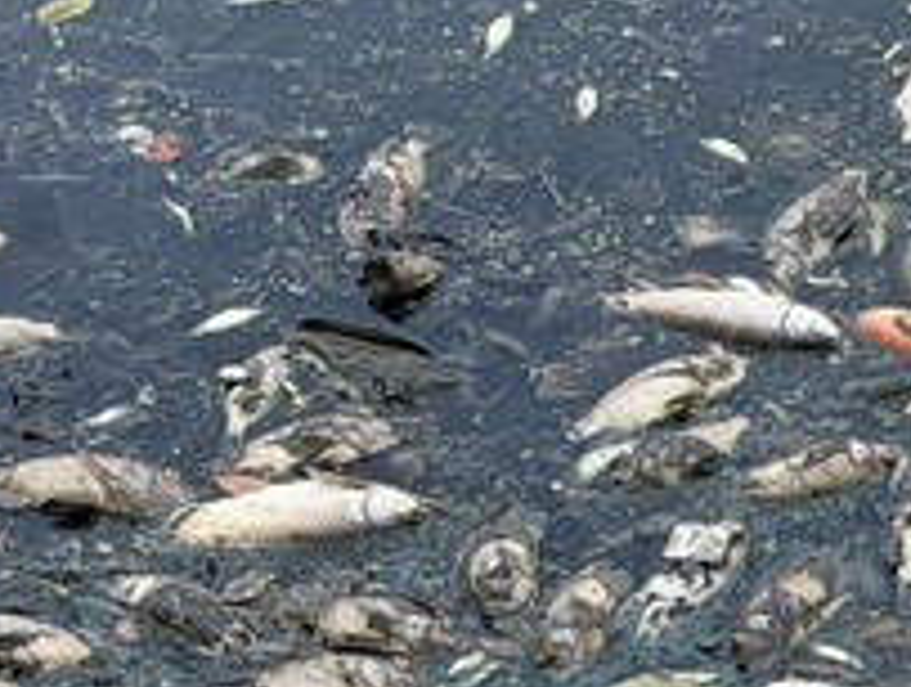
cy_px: 1307
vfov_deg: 6.2
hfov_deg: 8.2
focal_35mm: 236
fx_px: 6222
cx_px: 1472
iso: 80
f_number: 1.78
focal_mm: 6.76
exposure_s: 1/1608
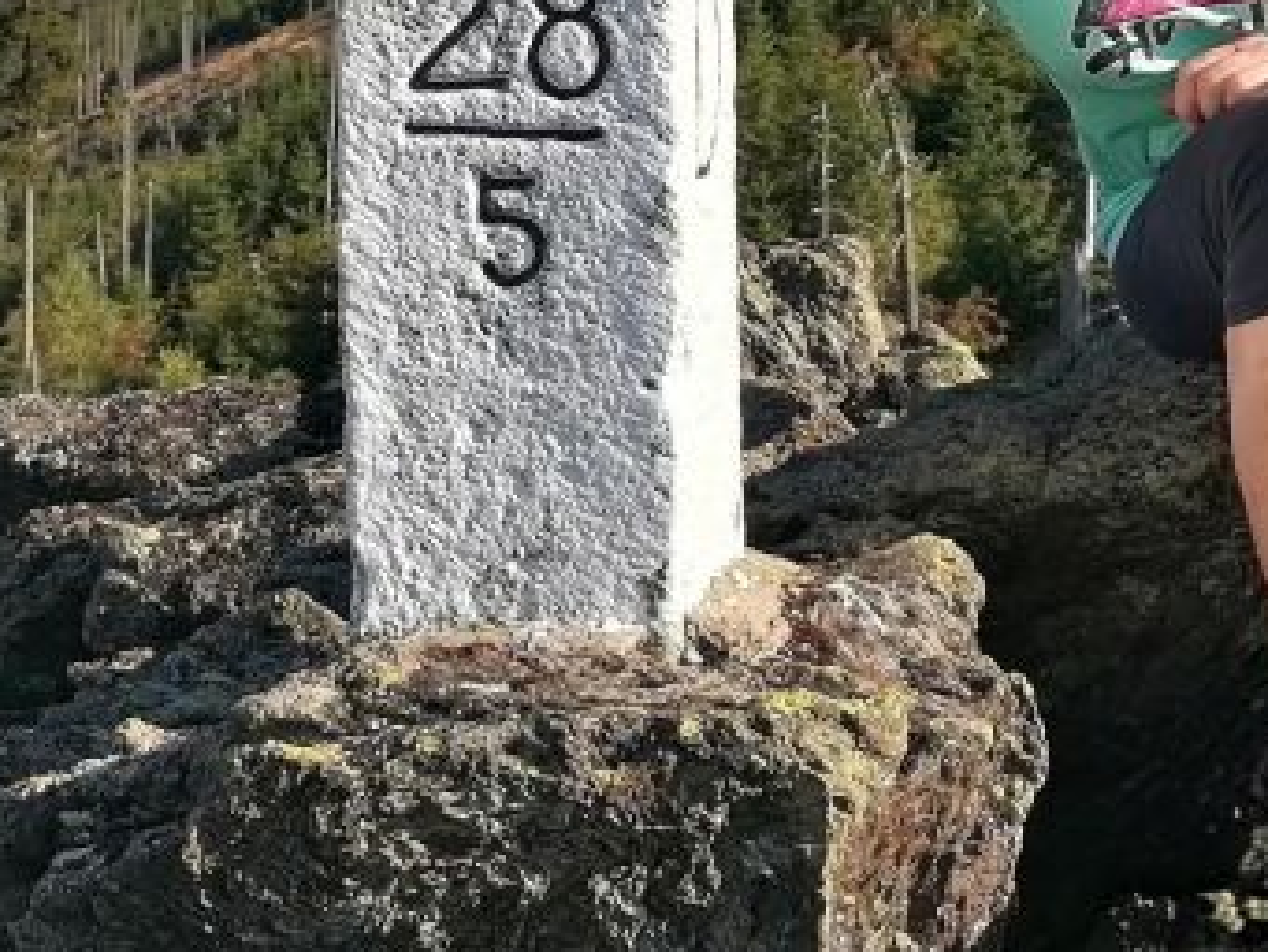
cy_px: 186
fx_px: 3481
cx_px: 550
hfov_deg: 20.6
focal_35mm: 95
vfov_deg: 15.5
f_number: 1.8
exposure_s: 1/1623
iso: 50
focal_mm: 4.75
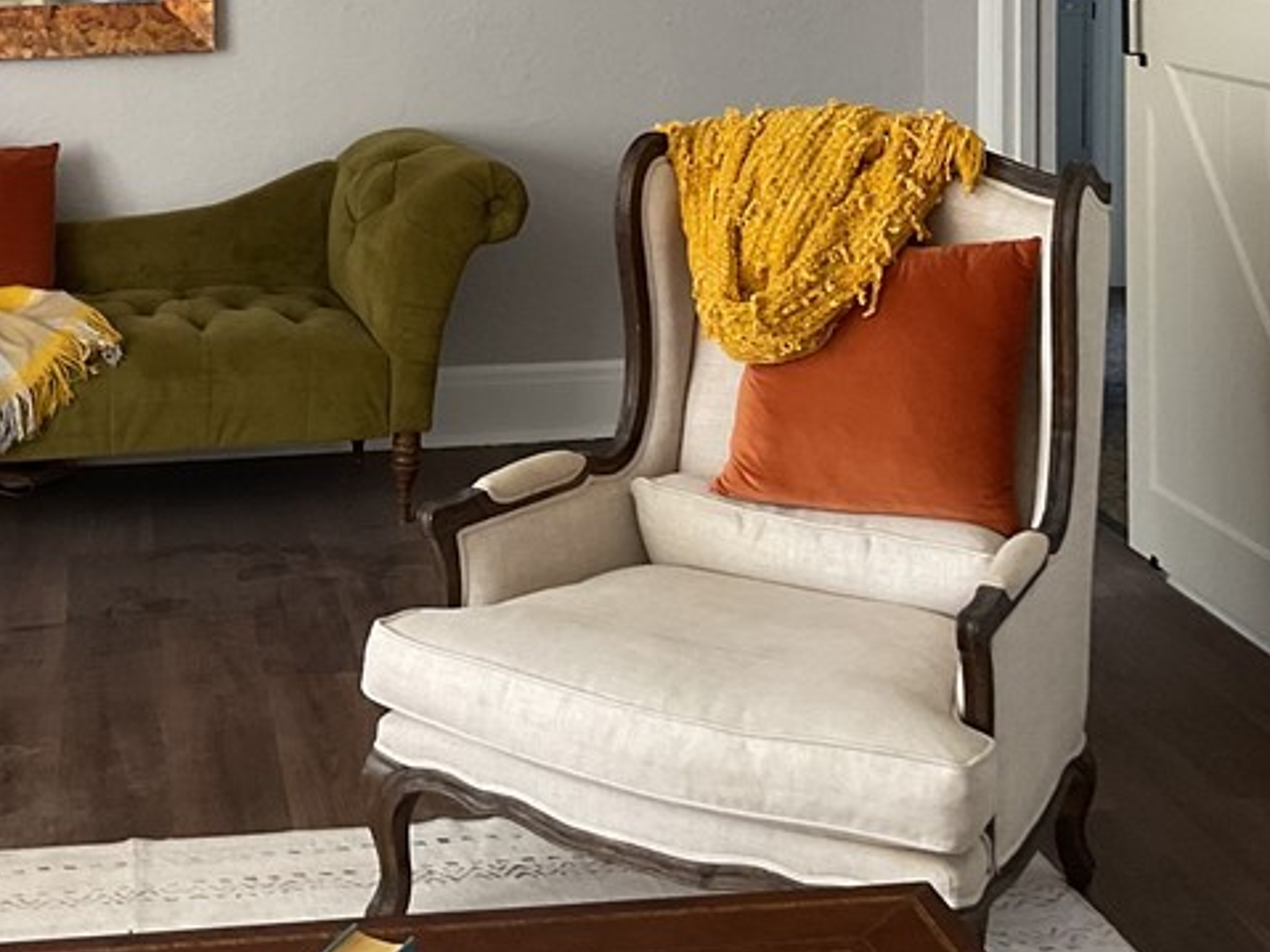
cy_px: 53
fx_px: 2274
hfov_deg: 30.7
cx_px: 339
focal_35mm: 62
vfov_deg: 22.9
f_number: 1.8
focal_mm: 3
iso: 100
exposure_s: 1/60
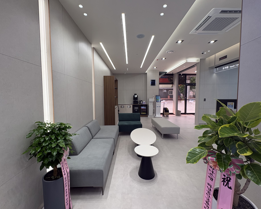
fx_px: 116
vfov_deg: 84.0
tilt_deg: -3.8
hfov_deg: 96.8
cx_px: 130
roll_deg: +0.1
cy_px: 102
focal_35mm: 15
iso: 80
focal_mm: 2.22
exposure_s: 1/132
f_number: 2.2
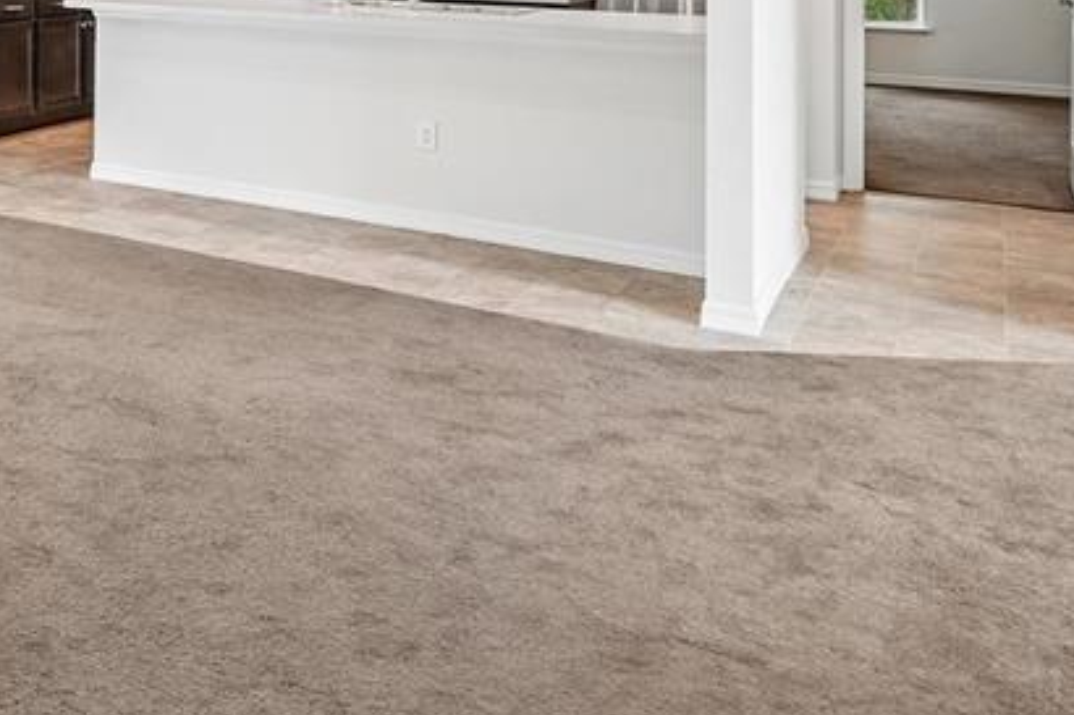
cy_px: -134
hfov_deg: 38.5
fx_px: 1193
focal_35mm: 40
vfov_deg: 29.0
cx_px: -152
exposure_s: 1/20
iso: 400
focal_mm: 16
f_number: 8
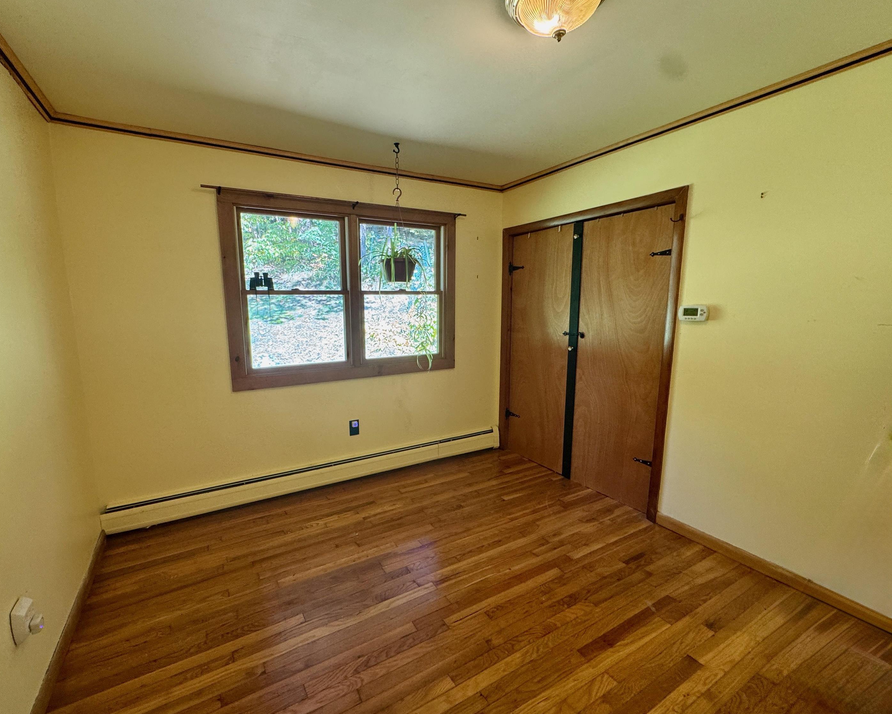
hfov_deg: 96.5
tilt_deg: -9.9
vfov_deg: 84.0
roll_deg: +1.2
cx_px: 403
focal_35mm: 15
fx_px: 396
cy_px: 364
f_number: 2.2
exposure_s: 1/120
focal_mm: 2.22
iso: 200
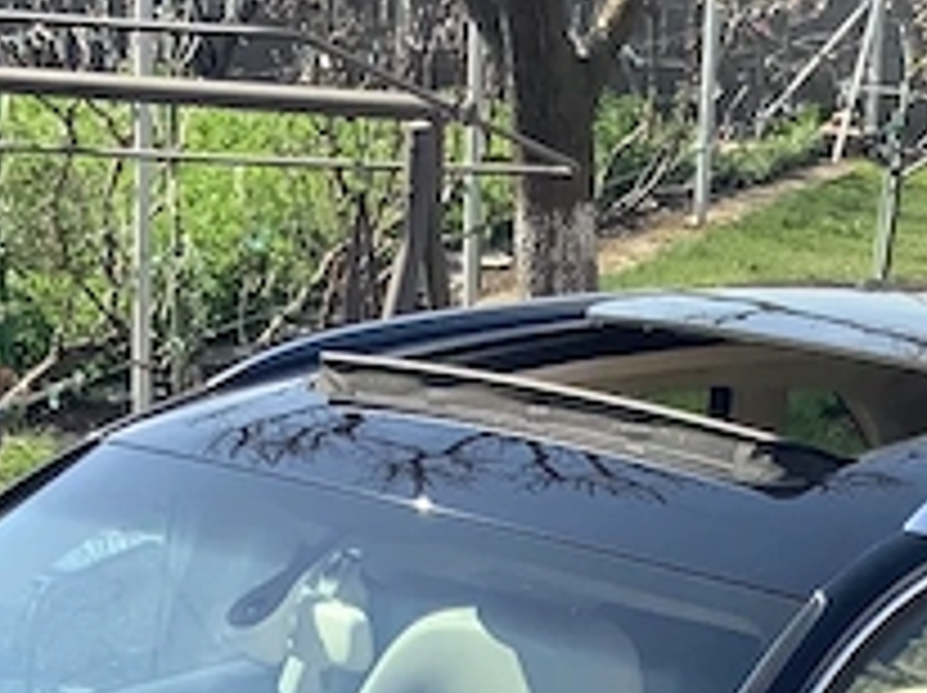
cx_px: 518
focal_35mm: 141
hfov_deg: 14.0
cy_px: 1134
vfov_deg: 10.1
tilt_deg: -21.0
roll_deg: -2.7
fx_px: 3772
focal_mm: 3
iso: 16
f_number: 1.8
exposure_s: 1/620
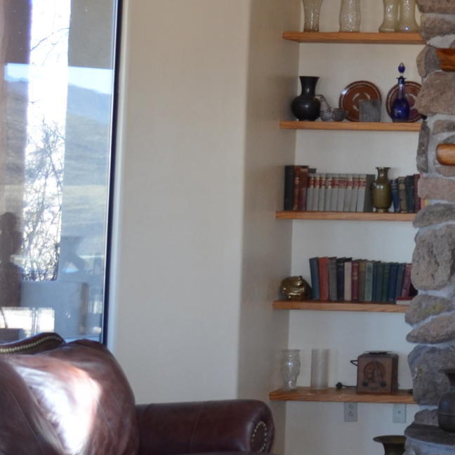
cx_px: 716
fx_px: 1576
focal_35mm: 106
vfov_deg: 16.2
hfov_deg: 15.0
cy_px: 36
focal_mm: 18
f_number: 3.5
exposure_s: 1/100
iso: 400
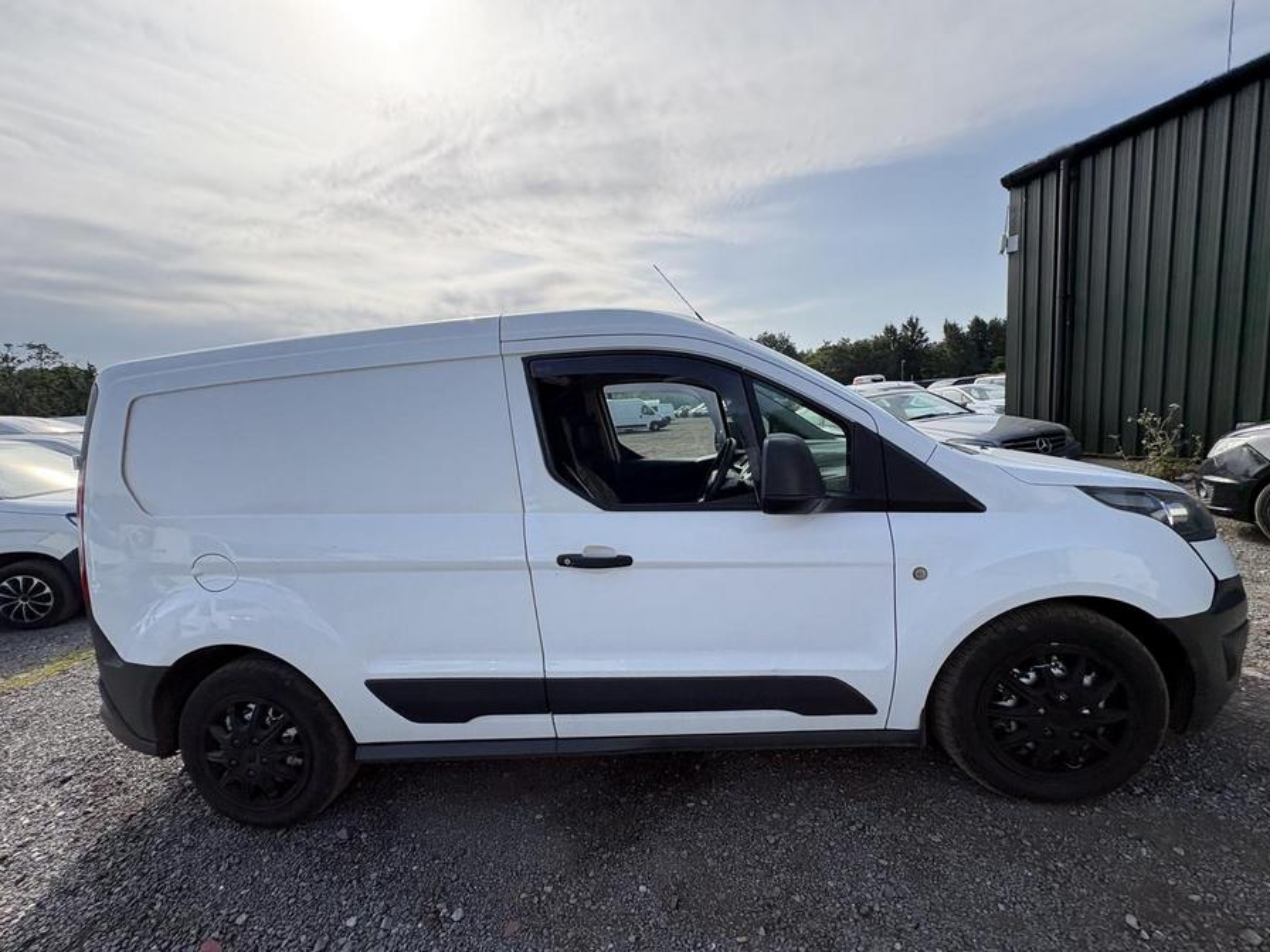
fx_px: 514
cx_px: 635
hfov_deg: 102.1
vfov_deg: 85.7
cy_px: 476
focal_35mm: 14
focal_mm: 2.22
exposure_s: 1/1346
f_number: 2.2
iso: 50
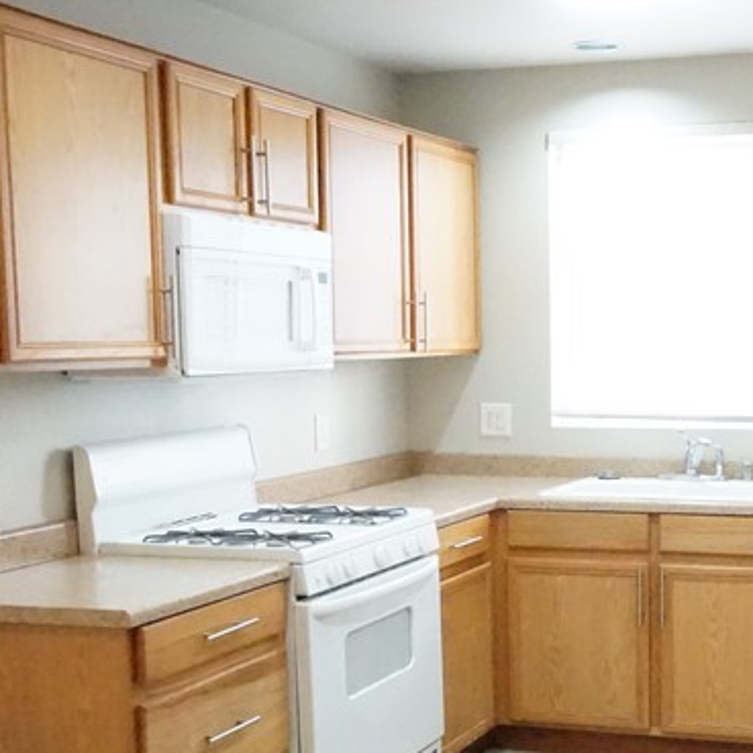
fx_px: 1477
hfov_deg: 27.9
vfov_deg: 28.5
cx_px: 631
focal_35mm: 60
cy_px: 467
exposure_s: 1/250
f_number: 6.3
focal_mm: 24
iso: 25600
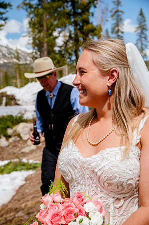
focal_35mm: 66
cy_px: 112
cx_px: 74
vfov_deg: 30.5
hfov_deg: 20.6
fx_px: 411
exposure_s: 1/250
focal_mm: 66
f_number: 9
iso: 250
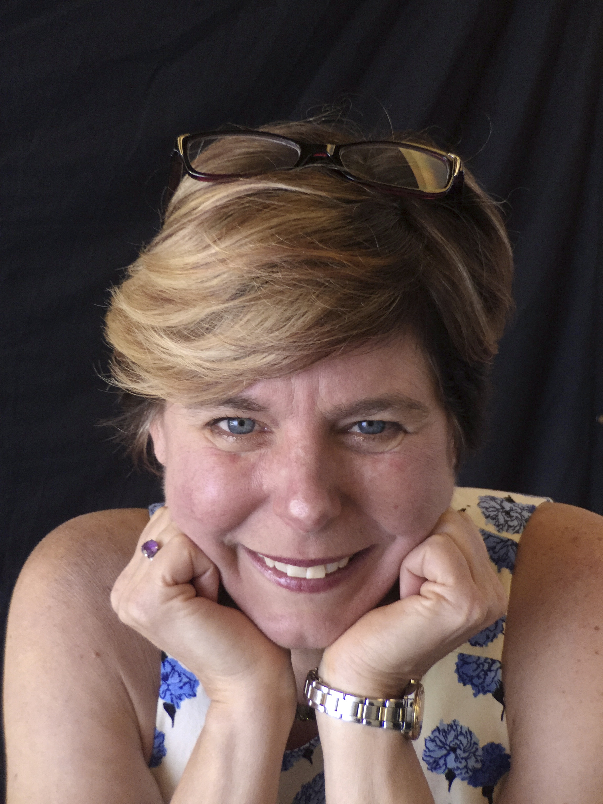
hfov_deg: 48.2
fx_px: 674
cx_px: 302
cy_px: 402
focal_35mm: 29
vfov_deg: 61.7
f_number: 2.2
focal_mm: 4.15
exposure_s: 1/100
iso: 250
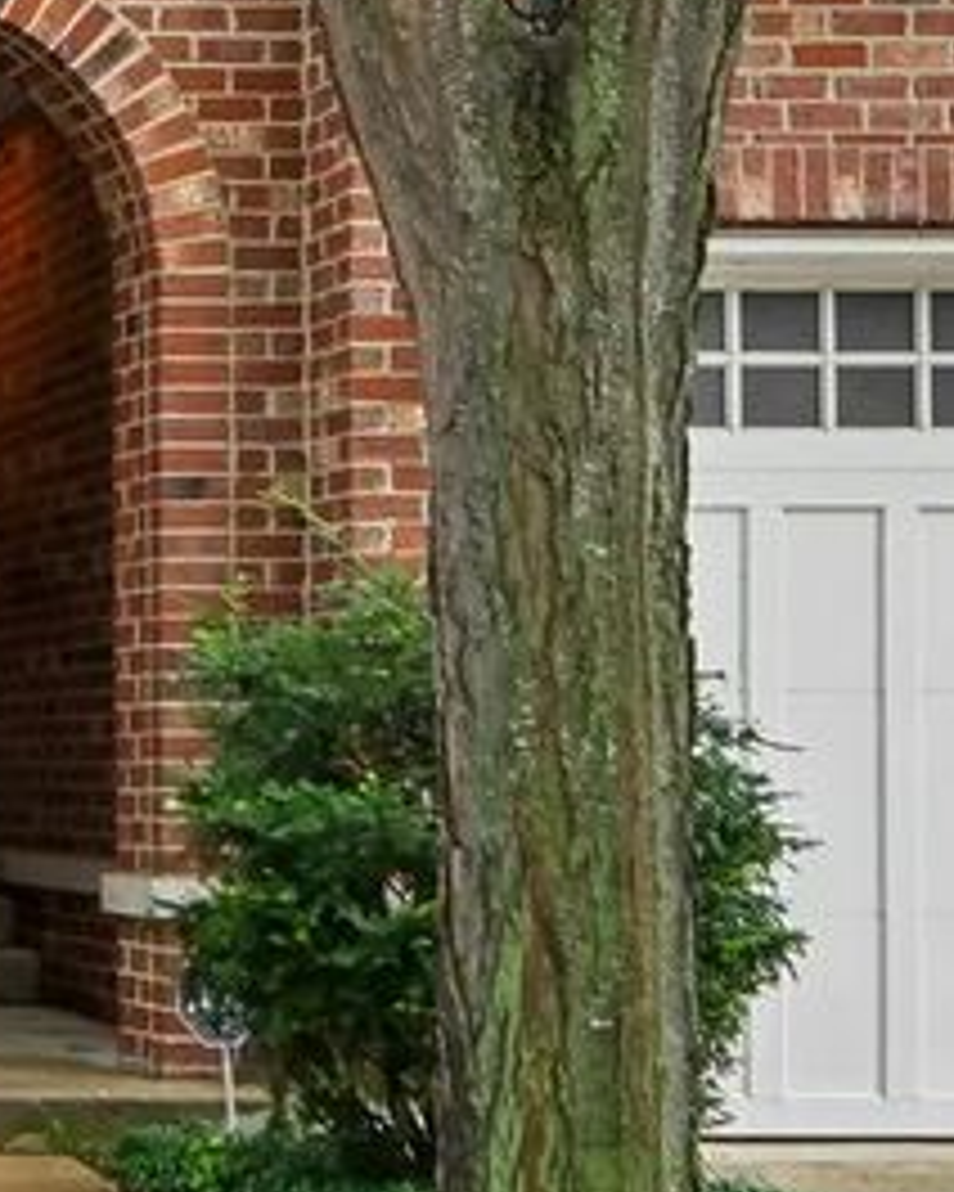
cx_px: -932
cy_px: 29
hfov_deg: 14.7
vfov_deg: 21.3
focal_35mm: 87
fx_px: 3071
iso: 400
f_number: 13
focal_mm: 24
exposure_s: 1/1.67
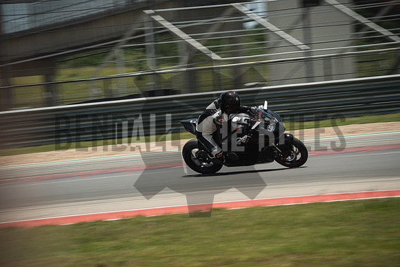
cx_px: 200
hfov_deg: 6.5
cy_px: 134
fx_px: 3523
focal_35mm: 317
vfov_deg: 4.3
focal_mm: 211
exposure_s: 1/160
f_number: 11
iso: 160
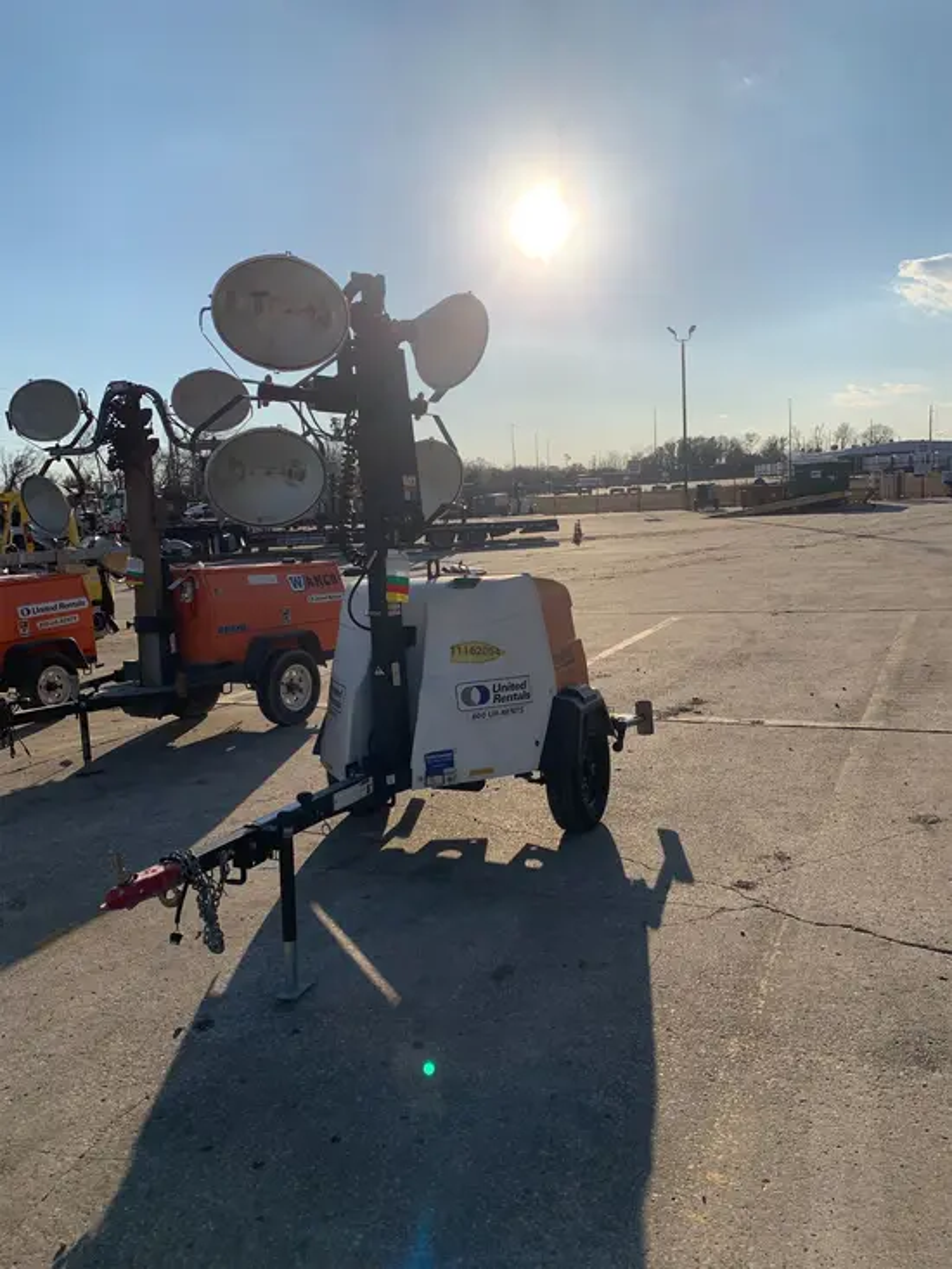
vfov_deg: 67.3
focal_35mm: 26
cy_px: 634
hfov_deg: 53.1
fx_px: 953
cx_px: 476
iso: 25
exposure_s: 1/5405
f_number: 1.8
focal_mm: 4.25
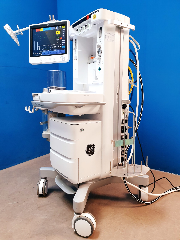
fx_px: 180
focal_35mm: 26
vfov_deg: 67.3
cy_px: 120
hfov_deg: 53.1
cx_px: 90
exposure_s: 1/50
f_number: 2.4
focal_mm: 4.3
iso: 200
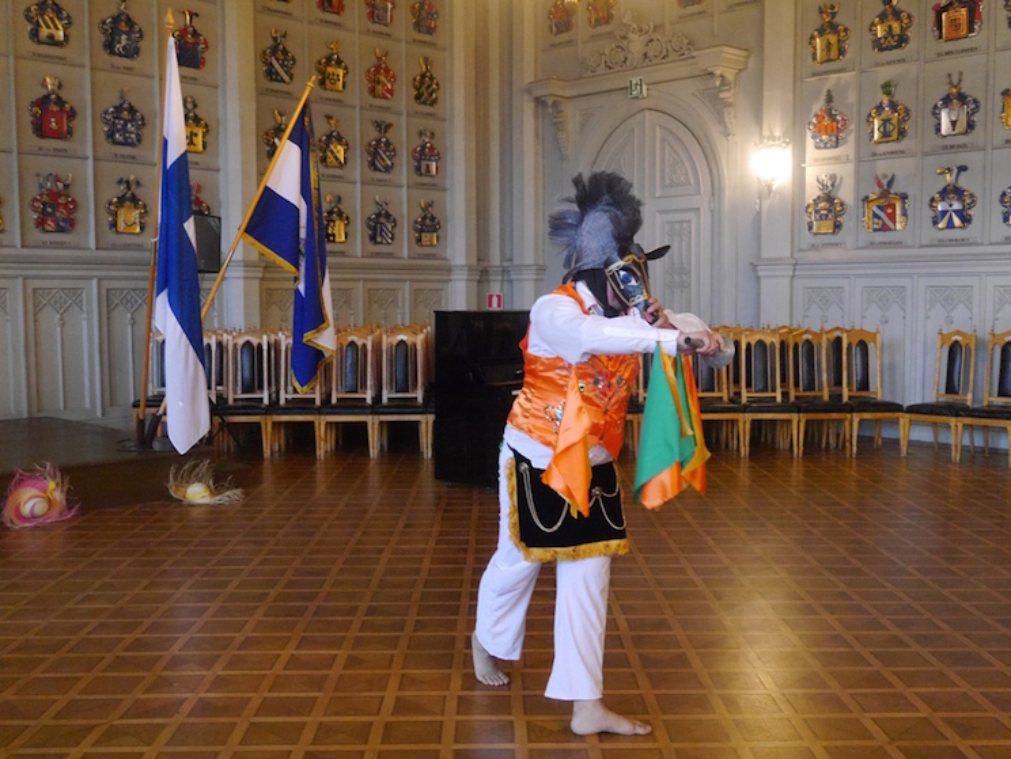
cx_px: 506
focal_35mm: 38
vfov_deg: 37.8
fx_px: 1111
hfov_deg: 48.9
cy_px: 380
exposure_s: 1/30
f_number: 4.3
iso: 3200
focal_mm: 19
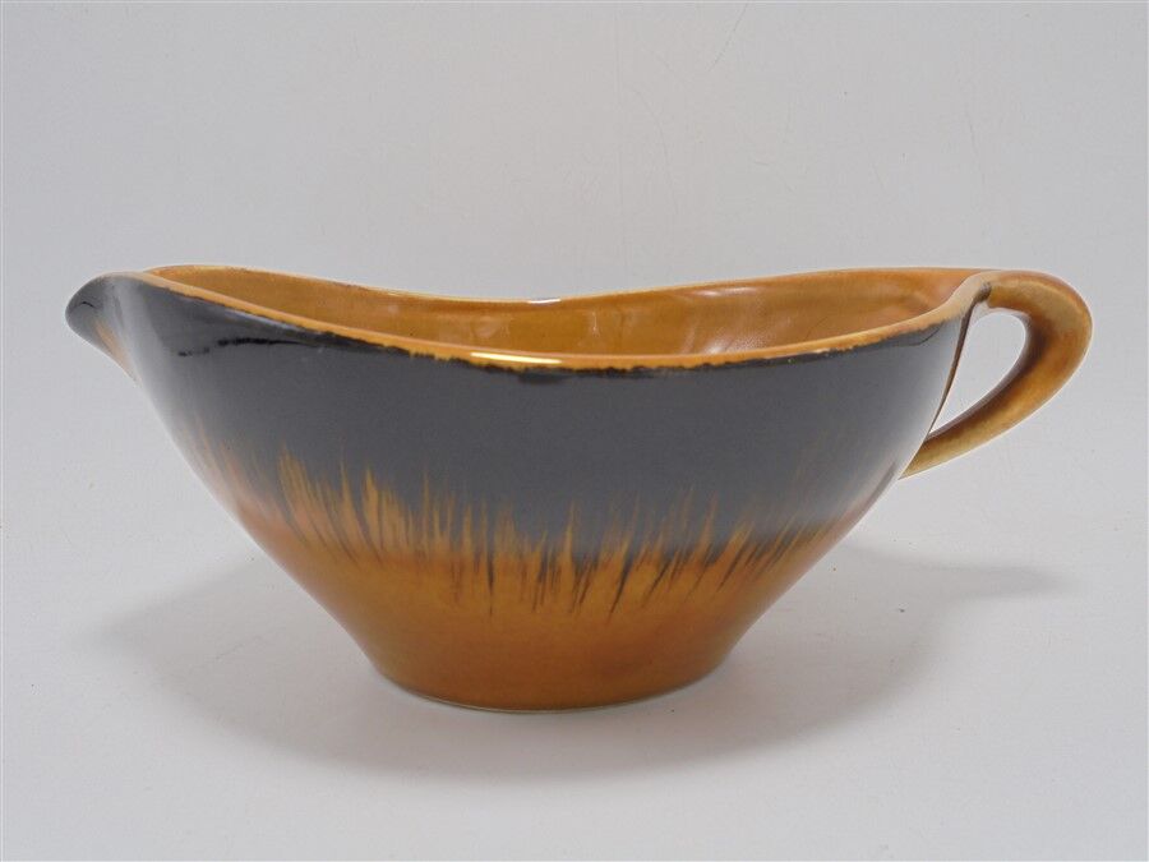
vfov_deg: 41.8
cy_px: 431
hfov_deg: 54.0
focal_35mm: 34
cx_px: 574
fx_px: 1129
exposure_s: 1/60
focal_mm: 6.1
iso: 100
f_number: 4
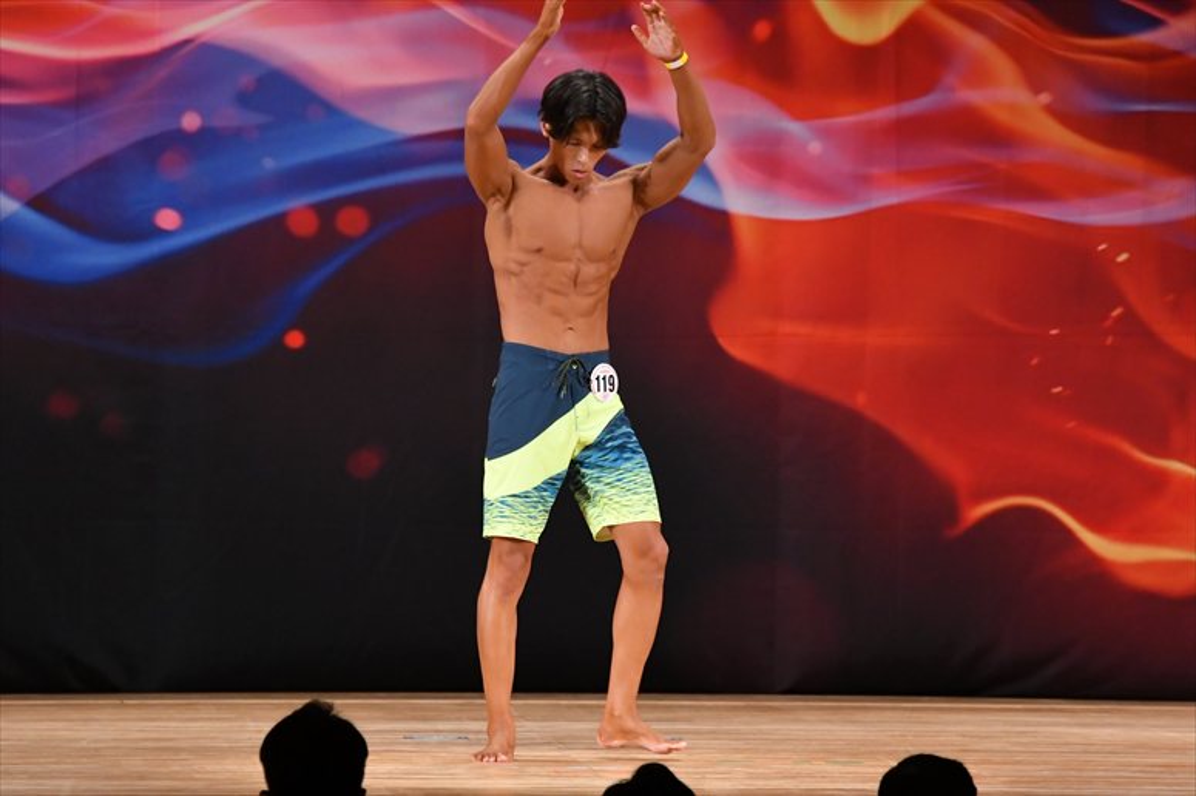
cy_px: 398
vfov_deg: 5.7
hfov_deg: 8.6
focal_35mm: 240
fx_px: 7970
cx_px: 598
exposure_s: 1/400
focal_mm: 160
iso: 3200
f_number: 5.6
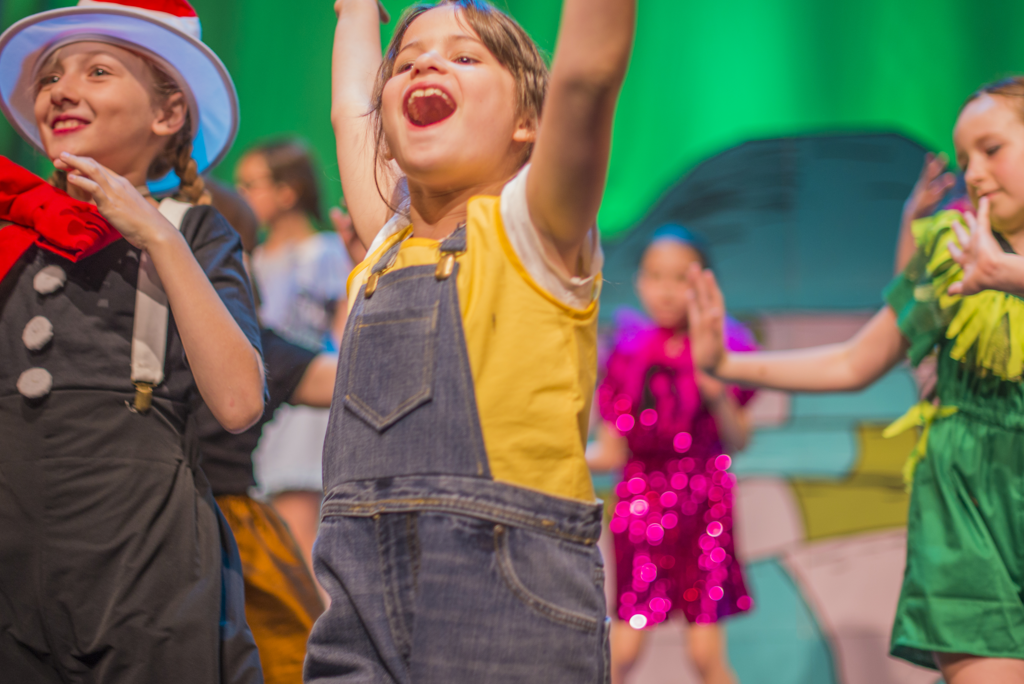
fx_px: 1736
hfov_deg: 32.9
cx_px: 550
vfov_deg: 22.3
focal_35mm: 61
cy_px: 313
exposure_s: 1/320
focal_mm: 50
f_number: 1.4
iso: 400
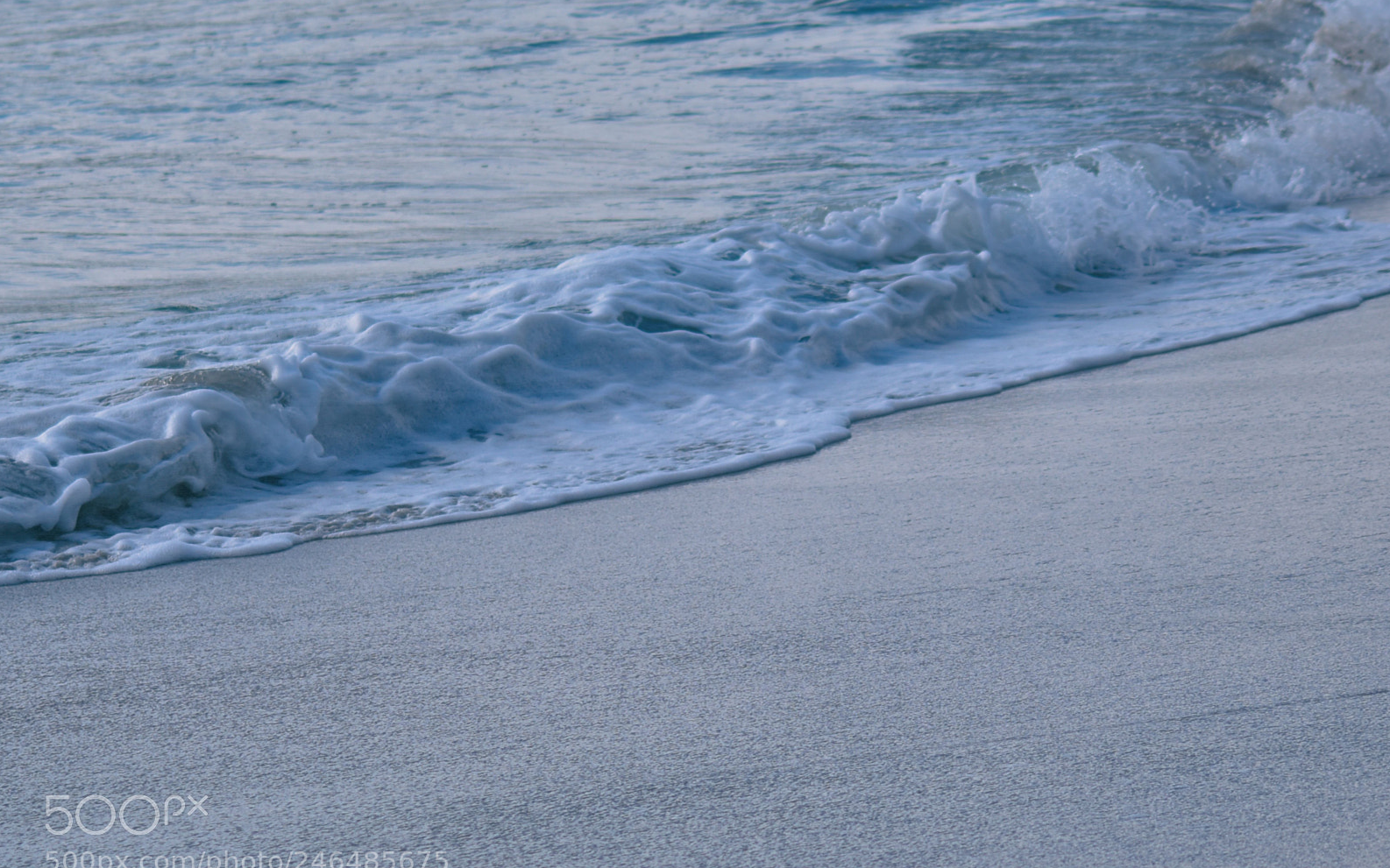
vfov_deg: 12.1
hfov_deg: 19.3
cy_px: 462
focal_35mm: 108
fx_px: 4091
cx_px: 691
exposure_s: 1/1250
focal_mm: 70
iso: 125
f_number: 4
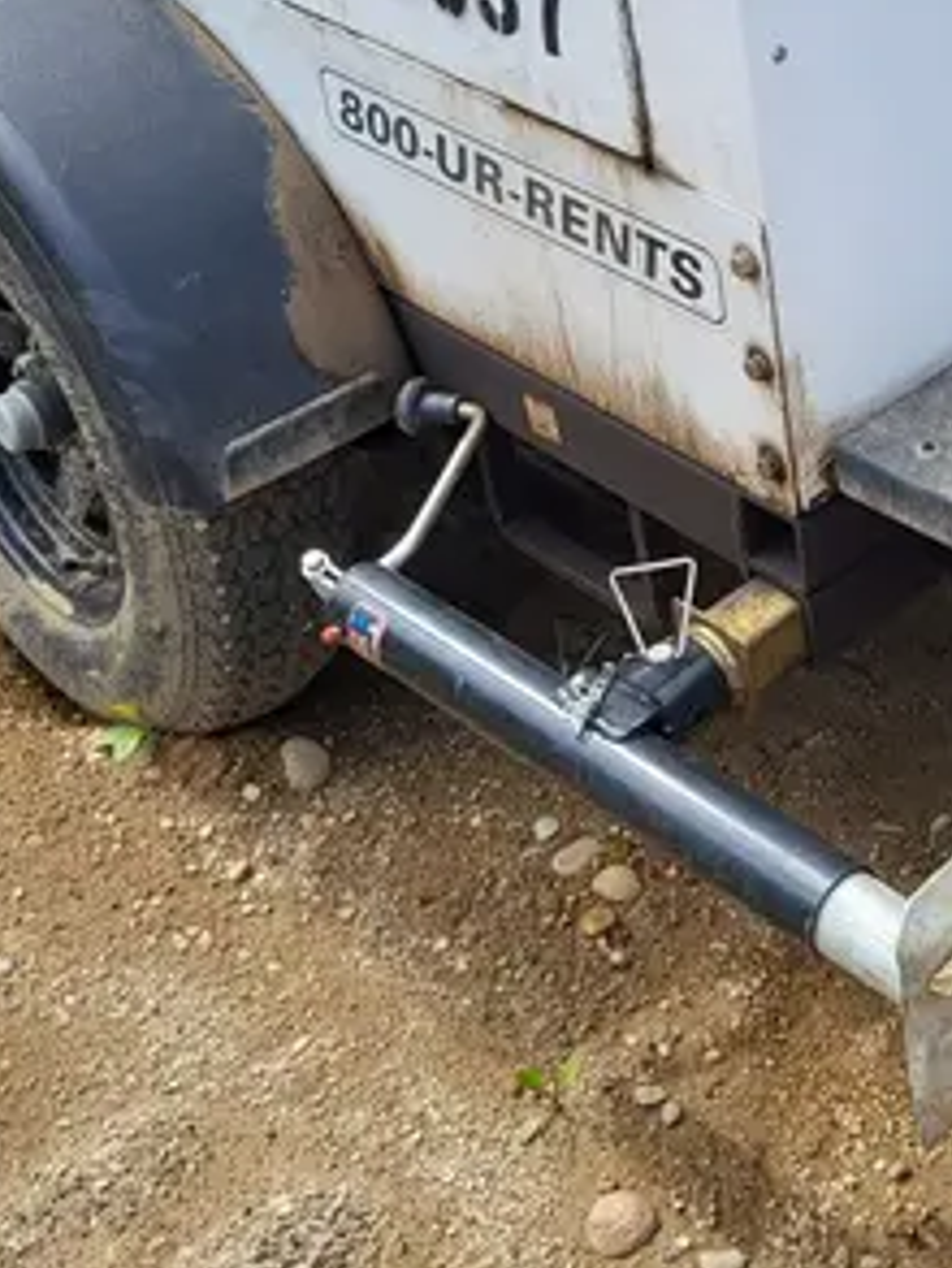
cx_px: 1039
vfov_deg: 28.4
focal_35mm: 65
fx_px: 2382
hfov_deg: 21.5
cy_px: 76
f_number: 1.8
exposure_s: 1/715
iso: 40
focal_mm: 5.4
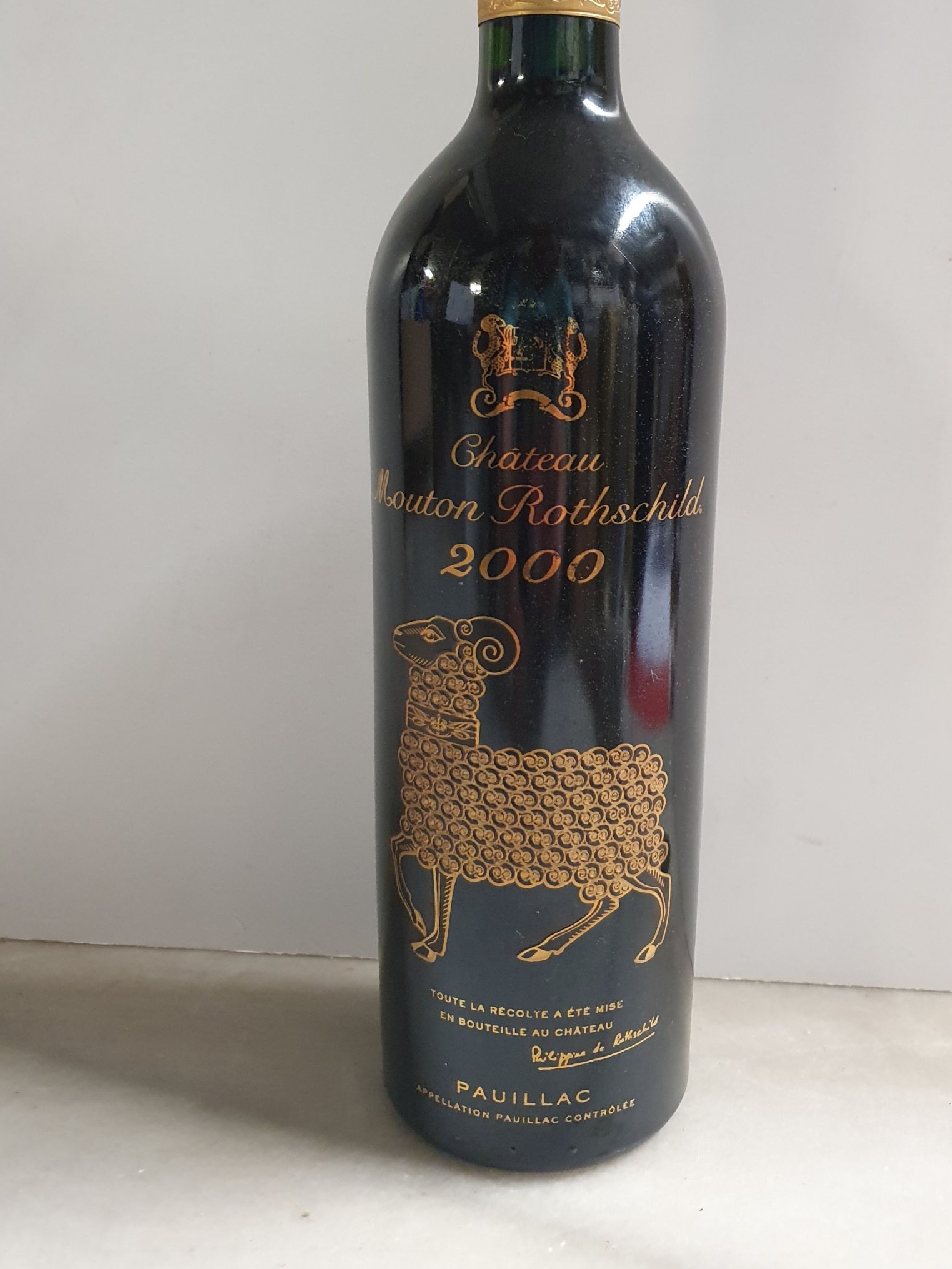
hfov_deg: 44.1
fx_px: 1174
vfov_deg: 56.3
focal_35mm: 32
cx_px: 535
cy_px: 495
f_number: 1.5
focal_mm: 4.32
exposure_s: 1/50
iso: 500
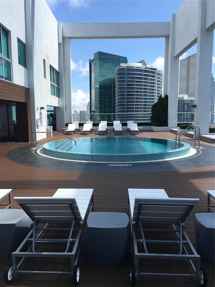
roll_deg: -0.7
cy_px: 144
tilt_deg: -6.8
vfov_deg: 61.7
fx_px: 240
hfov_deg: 48.2
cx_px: 108
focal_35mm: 29
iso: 25
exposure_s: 1/1570
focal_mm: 4.15
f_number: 2.2
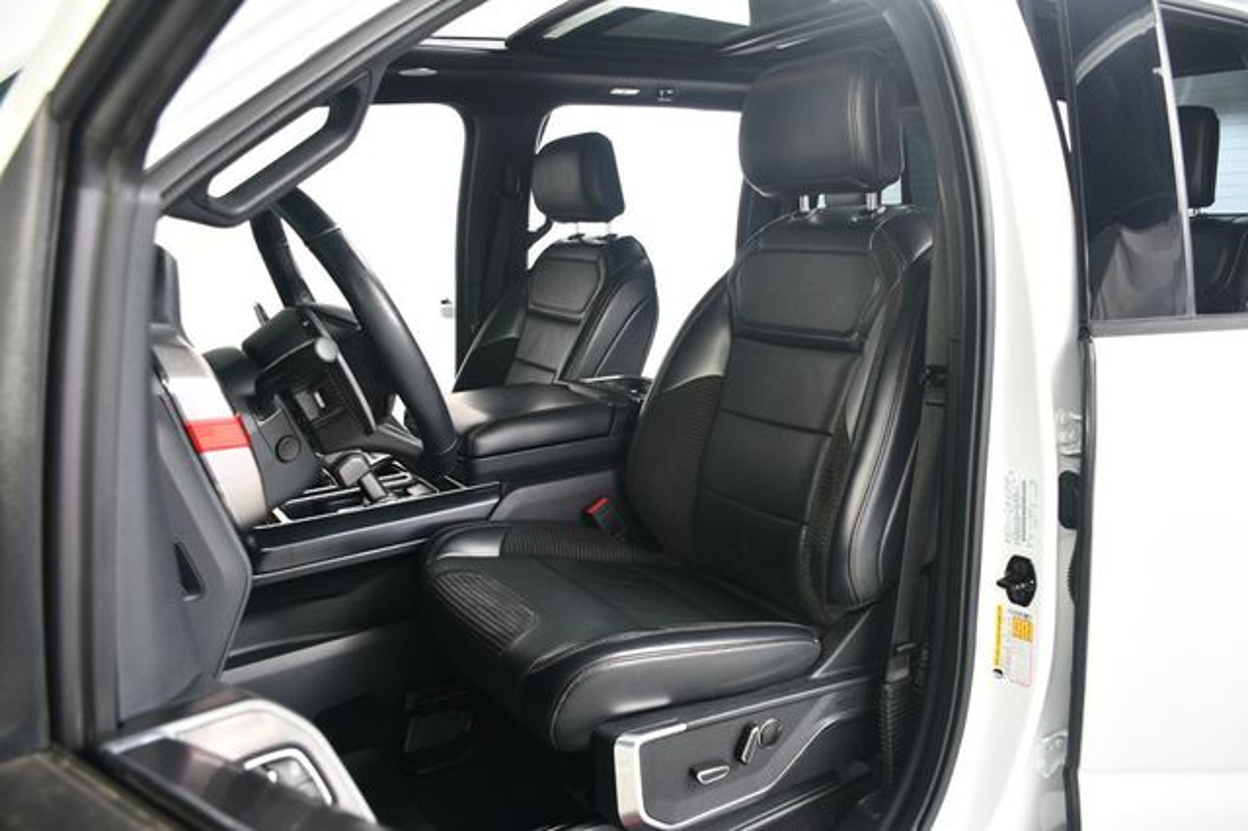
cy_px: 416
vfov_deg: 47.9
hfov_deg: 67.4
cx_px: 624
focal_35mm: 27
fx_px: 935
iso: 100
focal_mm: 18
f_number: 4.5
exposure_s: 1/160
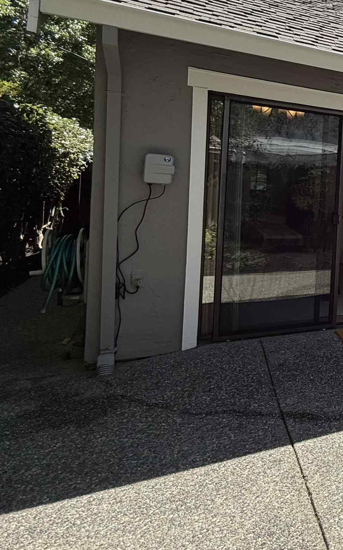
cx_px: 537
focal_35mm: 31
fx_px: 464
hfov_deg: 26.5
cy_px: 200
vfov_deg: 60.3
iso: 64
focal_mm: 2.22
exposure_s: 1/742
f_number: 2.2
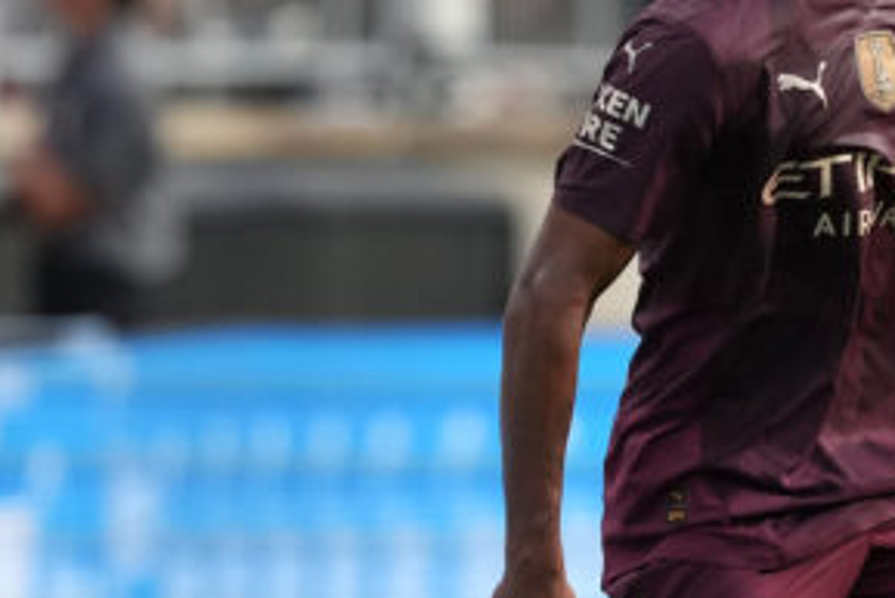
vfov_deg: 1.3
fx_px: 26414
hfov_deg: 1.9
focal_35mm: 1062
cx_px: 1459
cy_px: 562
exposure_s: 1/3200
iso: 800
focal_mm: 300
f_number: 3.5
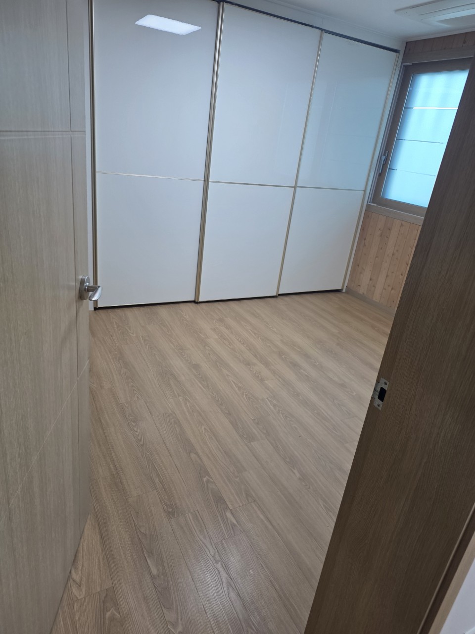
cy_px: 317
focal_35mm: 23
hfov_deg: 58.9
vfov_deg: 73.9
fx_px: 421
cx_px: 238
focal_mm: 6.25
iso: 125
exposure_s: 1/120
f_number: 1.7
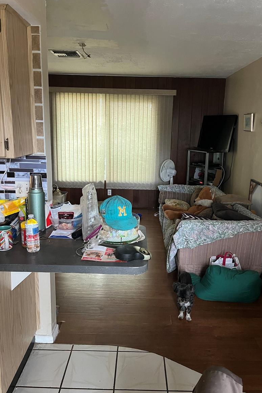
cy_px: 190
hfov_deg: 46.4
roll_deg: -0.4
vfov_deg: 65.5
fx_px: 306
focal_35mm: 28
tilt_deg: -11.3
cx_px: 136
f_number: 1.6
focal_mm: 5.1
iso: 500
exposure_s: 1/60
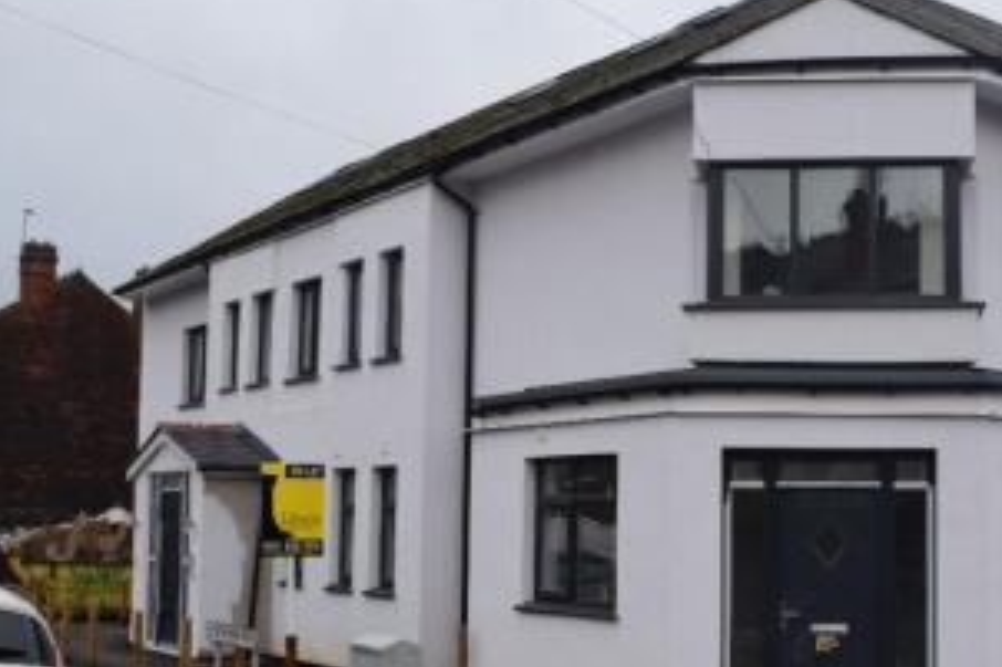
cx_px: 703
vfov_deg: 25.9
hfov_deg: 37.6
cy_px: 423
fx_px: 1446
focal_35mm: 52
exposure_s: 1/250
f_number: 8
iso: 400
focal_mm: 22
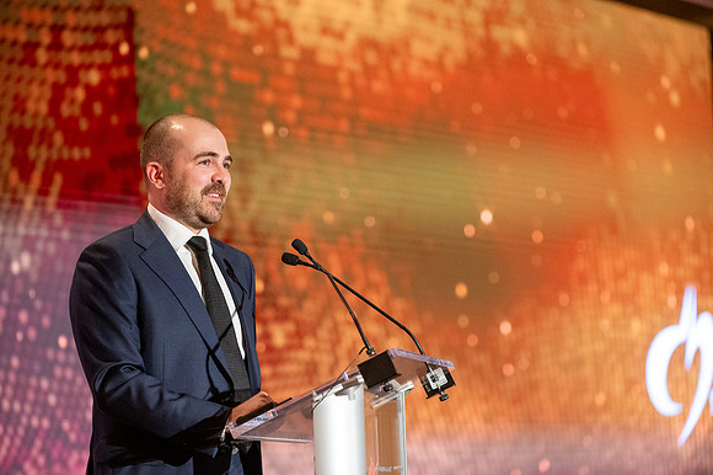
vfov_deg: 10.5
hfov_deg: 15.8
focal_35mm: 130
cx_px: 356
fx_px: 2573
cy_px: 238
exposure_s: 1/400
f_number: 2.8
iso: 6400
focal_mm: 130
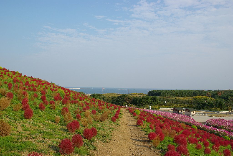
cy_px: 78
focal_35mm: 32
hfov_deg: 59.4
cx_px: 116
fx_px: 204
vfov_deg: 41.8
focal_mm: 21
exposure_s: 1/200
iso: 100
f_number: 7.1
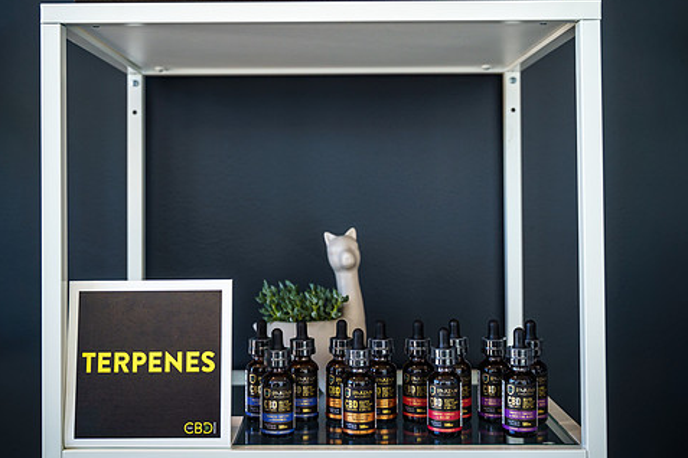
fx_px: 879
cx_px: 325
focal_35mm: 46
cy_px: 183
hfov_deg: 42.7
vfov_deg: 29.2
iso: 640
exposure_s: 1/400
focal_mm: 34.7
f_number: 2.8
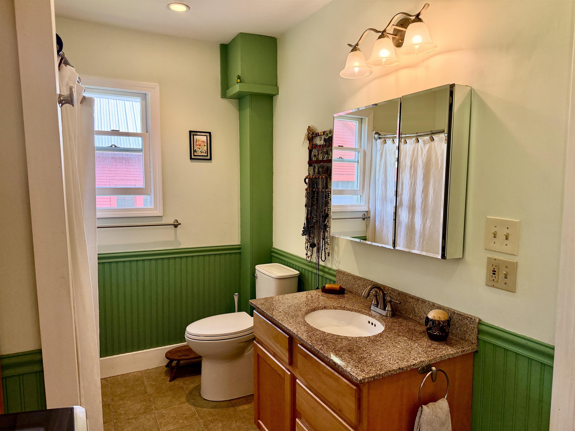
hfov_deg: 71.6
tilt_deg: -5.4
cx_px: 288
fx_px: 399
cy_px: 216
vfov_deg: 56.8
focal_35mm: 24
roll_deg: -0.4
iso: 200
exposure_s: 1/224
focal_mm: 6.76
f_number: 1.78
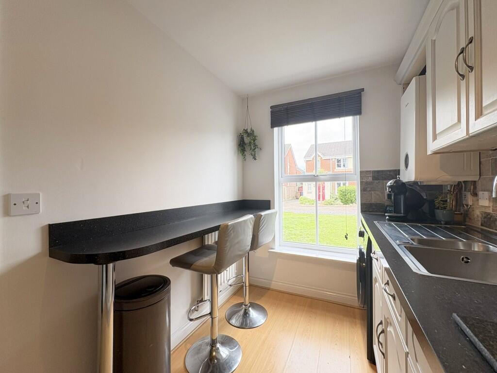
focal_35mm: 14
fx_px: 201
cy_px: 186
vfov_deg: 85.7
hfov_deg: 102.1
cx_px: 248
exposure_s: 1/99
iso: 160
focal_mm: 2.22
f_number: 2.2
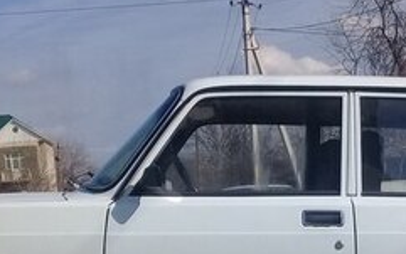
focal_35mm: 90
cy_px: 315
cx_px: 298
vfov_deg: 14.1
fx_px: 997
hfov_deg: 22.8
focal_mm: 3.3
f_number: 2.2
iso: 50
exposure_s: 1/2604
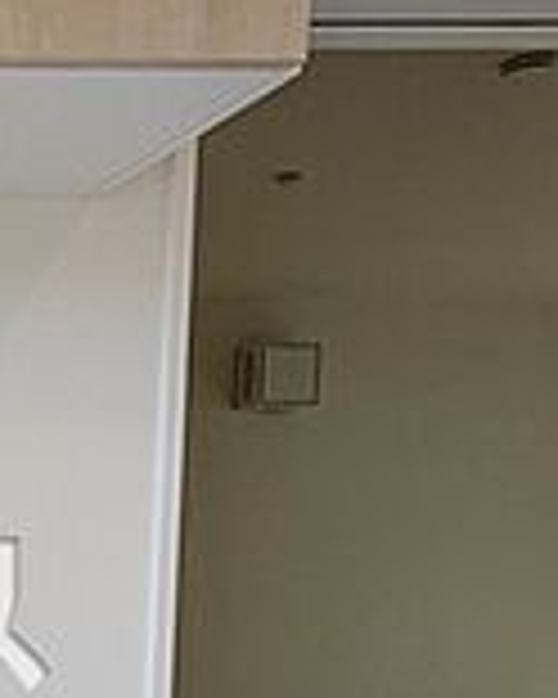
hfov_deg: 20.6
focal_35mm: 53
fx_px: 1094
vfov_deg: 33.7
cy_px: 608
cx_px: -432
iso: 49
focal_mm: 1.83
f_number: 2.2
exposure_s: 1/209
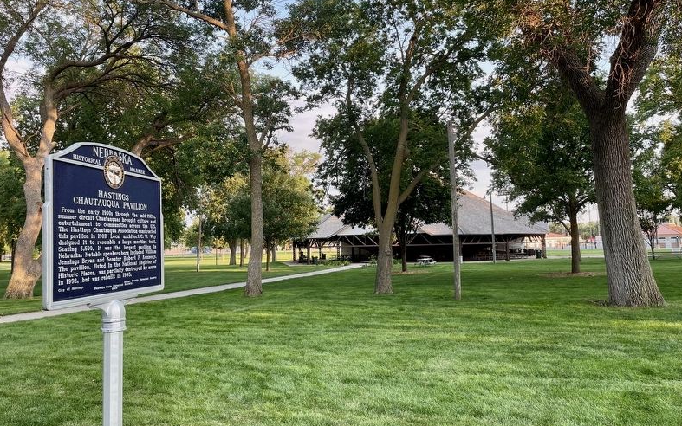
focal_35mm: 28
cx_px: 345
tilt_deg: +4.9
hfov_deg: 66.5
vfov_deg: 44.5
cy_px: 213
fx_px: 520
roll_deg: +1.7
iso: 32
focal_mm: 4.2
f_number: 1.6
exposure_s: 1/164
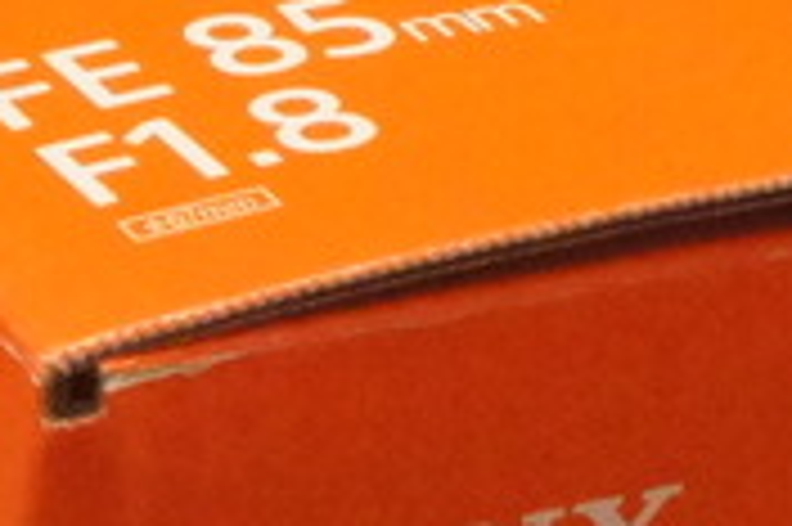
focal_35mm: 246
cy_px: 735
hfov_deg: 8.4
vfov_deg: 5.5
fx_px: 5407
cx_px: 320
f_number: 16
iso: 6400
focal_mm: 24
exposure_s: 1/125
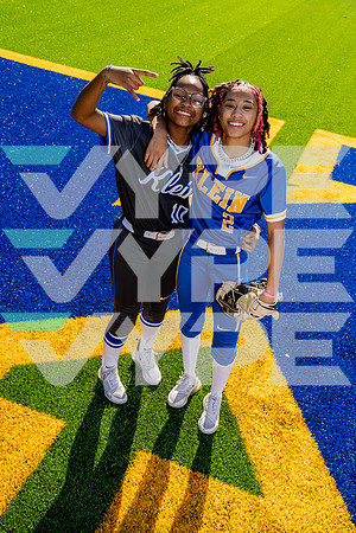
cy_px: 266
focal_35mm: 41
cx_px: 178
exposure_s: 1/250
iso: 100
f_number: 8
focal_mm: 41
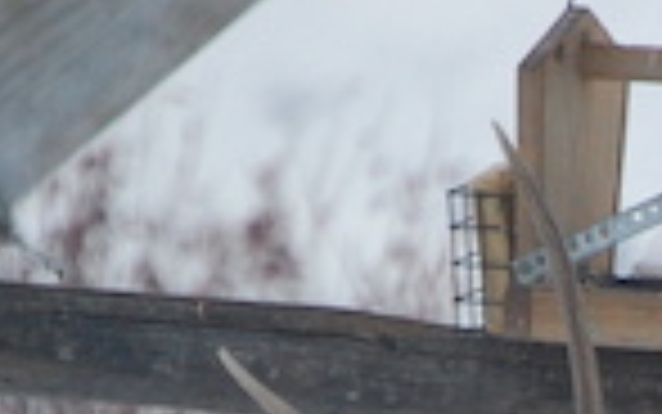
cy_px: 965
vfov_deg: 0.8
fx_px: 28517
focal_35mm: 1580
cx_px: 1121
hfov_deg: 1.3
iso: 800
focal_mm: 200
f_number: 5.6
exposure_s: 1/320
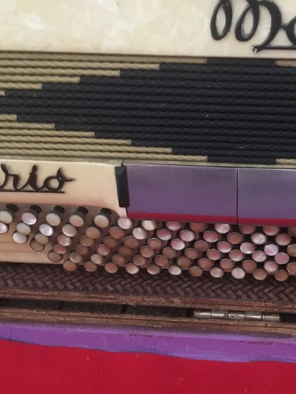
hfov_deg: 30.0
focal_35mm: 47
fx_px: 536
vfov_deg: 40.4
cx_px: 247
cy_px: 220
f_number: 2.2
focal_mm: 4.15
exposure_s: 1/17
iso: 400
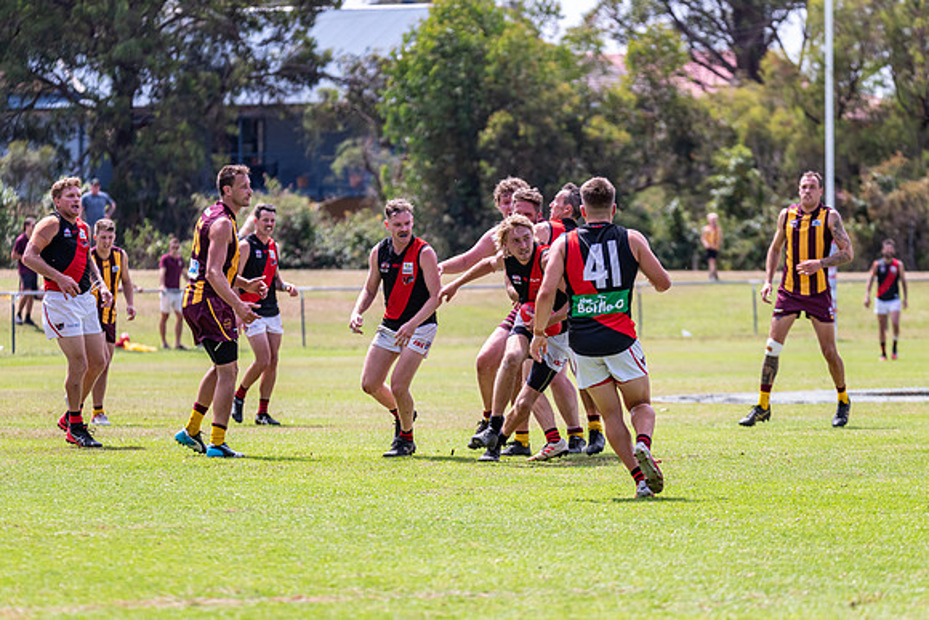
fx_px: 6946
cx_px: 481
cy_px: 299
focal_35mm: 269
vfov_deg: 5.1
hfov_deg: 7.7
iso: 800
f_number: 6.3
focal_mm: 260
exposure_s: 1/2000
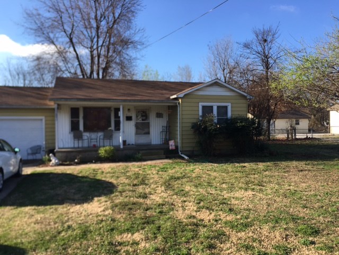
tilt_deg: +1.2
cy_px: 128
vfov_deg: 48.2
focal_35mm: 29
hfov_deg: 61.7
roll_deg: +0.5
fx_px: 284
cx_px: 170
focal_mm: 4.15
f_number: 2.2
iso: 25
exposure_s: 1/712
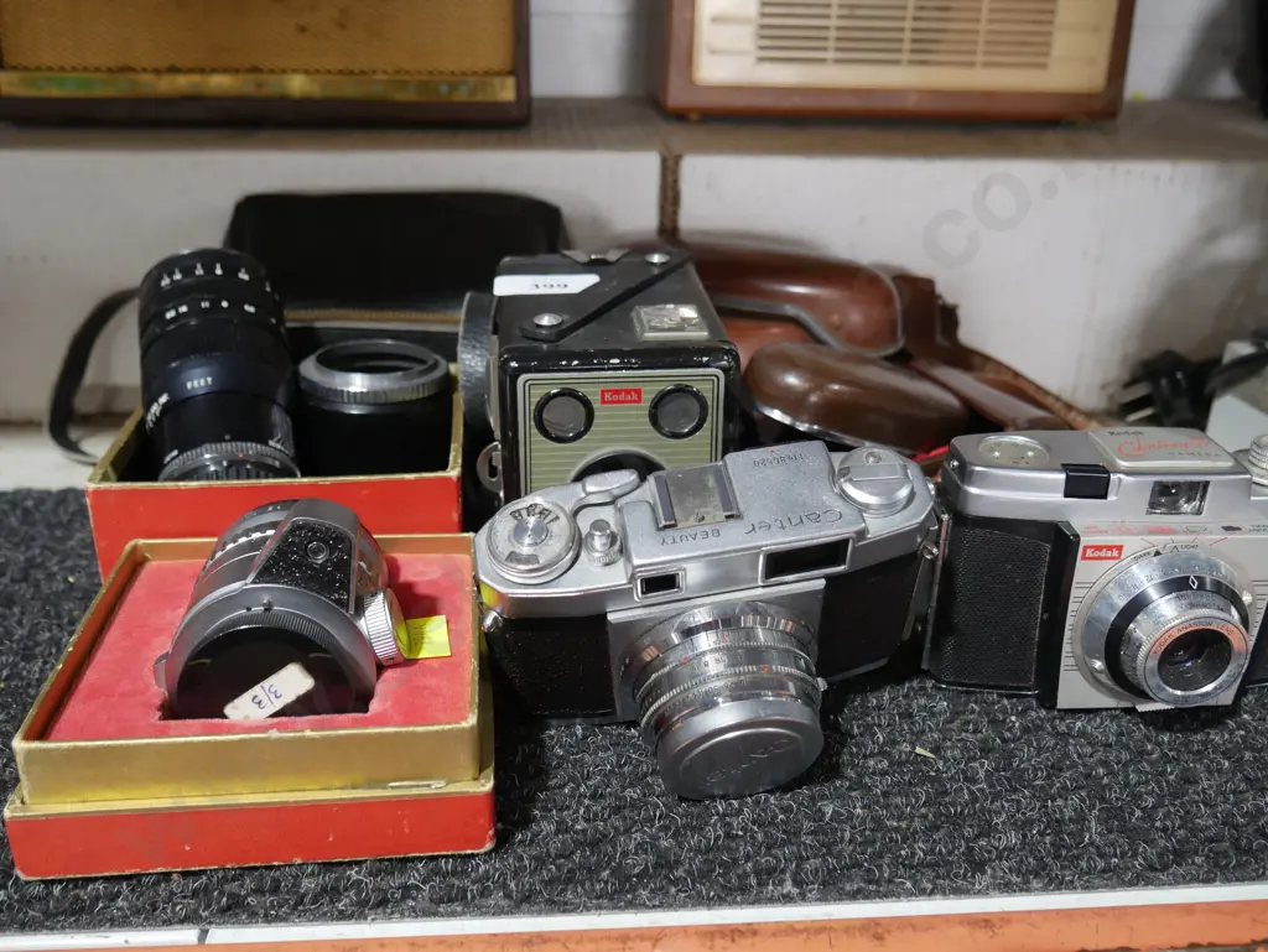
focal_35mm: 32
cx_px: 634
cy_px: 476
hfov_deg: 56.8
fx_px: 1173
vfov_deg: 44.2
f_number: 3.6
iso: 640
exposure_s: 1/60
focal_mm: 16
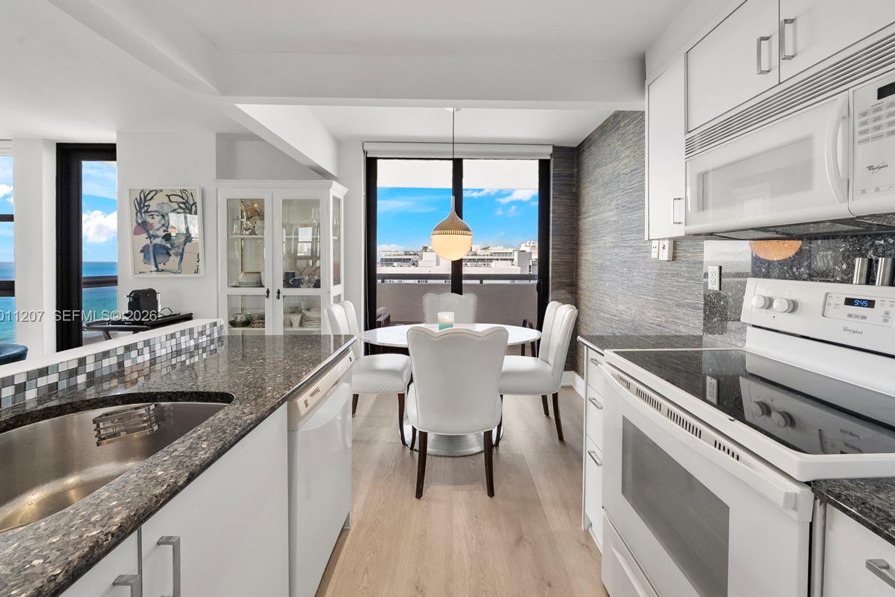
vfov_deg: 85.3
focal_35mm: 13
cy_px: 317
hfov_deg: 108.3
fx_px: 323
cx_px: 453
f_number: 8
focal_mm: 12
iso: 200
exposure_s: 1/160
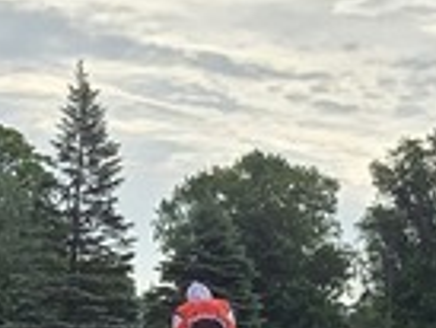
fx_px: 1223
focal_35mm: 97
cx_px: 223
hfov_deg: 20.2
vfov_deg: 14.8
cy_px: 389
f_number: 2.2
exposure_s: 1/1468
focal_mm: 2.2
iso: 50
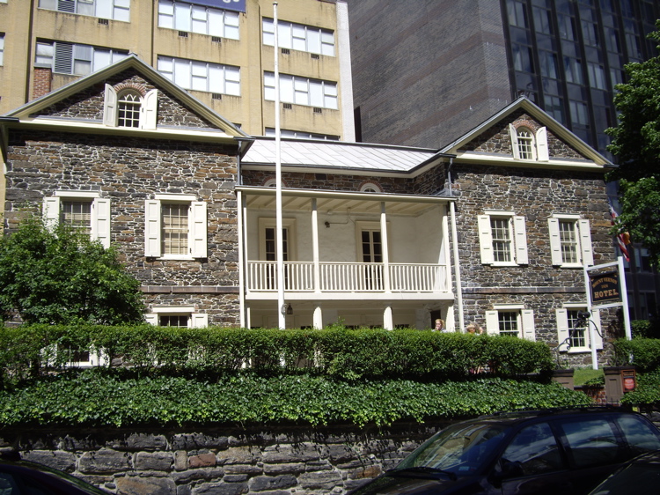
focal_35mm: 38
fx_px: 724
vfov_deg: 37.7
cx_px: 330
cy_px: 248
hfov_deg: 49.0
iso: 64
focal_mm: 7.9
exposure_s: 1/800
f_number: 2.8
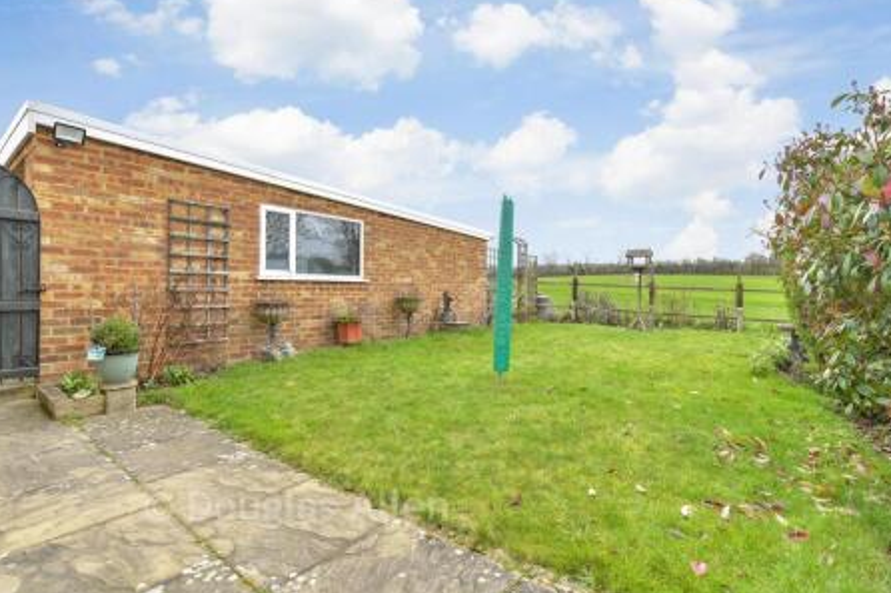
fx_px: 396
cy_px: 289
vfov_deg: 73.7
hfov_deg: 96.7
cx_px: 453
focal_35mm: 16
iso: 400
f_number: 7.1
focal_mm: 10
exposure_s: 1/80
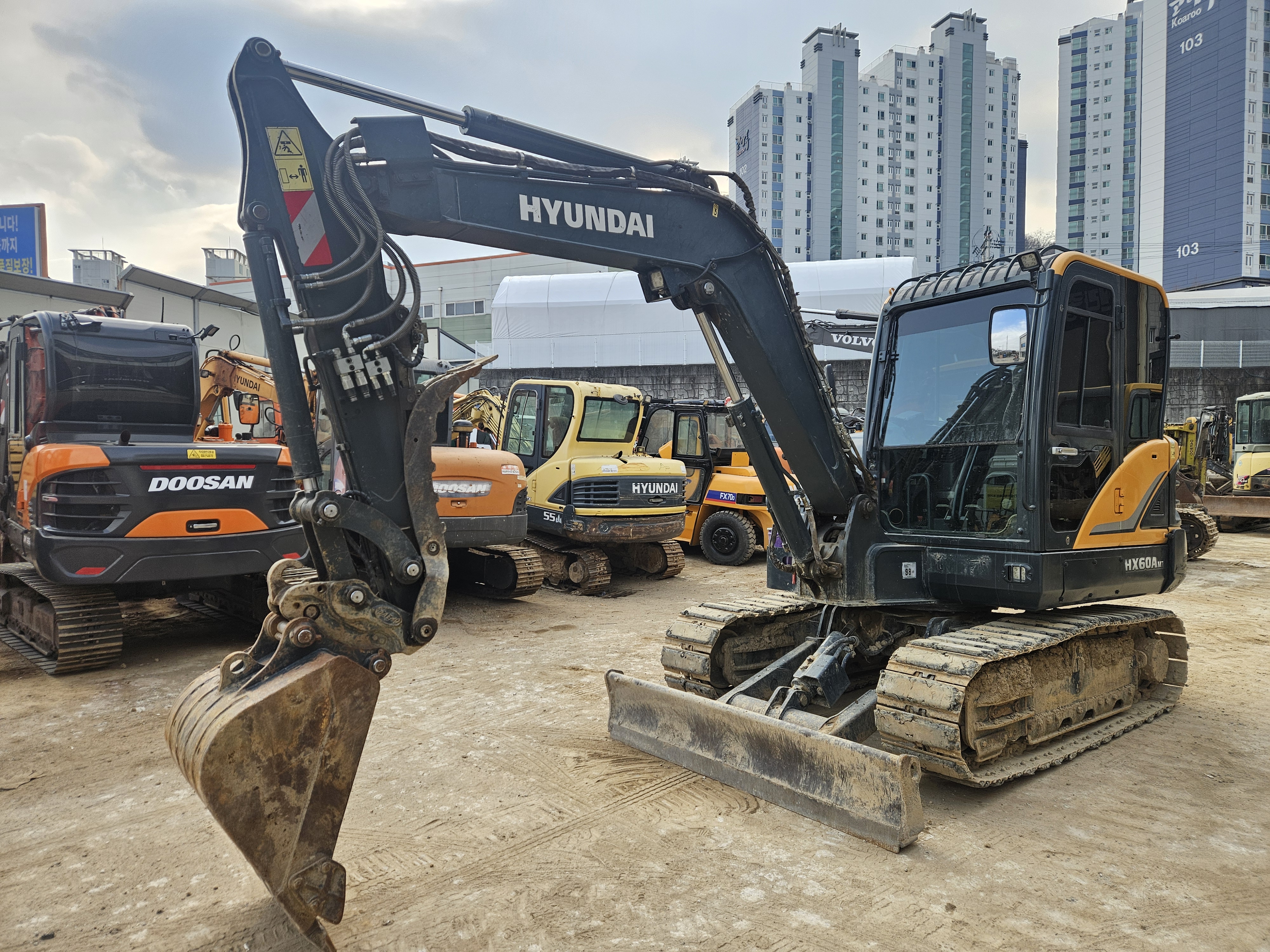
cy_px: 476
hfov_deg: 73.9
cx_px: 635
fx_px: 844
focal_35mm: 23
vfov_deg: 58.9
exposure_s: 1/571
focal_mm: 5.4
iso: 32
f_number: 1.8
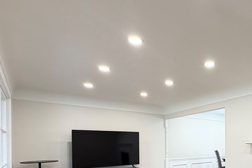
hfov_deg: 58.1
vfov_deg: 41.9
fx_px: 203
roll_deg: +0.1
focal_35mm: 29
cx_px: 207
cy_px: 146
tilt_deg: -0.8
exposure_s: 1/120
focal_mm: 2.22
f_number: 2.2
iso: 200
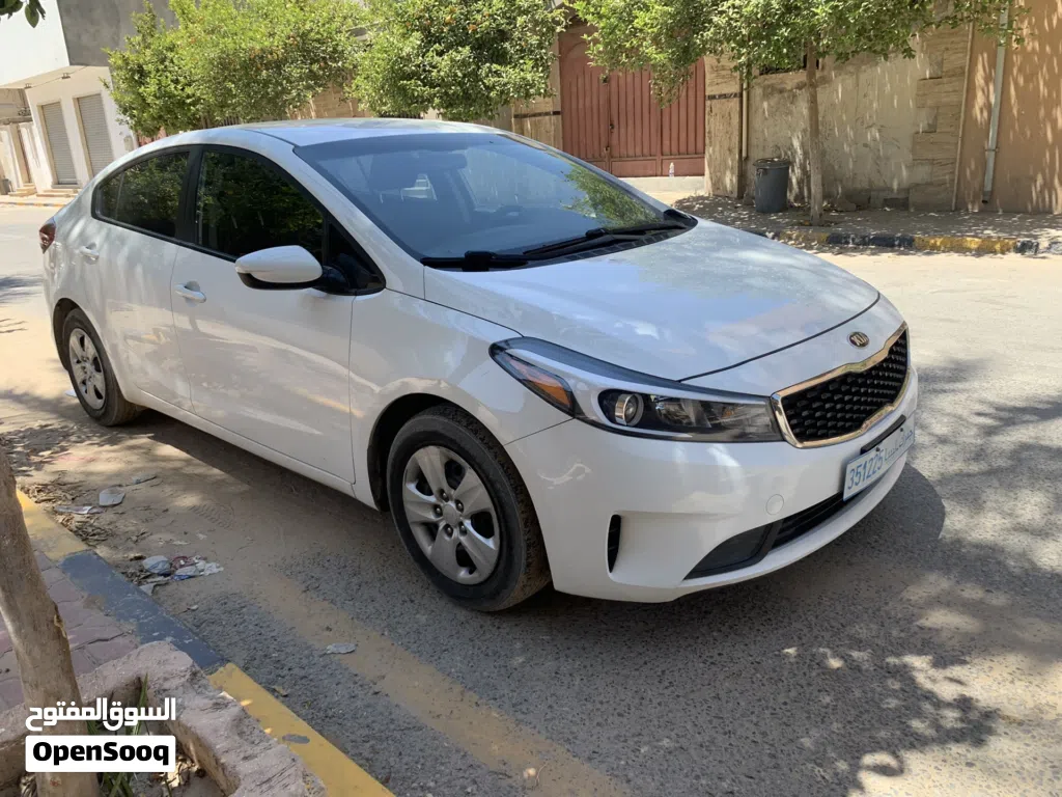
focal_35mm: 26
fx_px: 798
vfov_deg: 53.1
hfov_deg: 67.3
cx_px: 531
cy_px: 398
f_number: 1.8
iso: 25
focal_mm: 4.25
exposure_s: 1/754
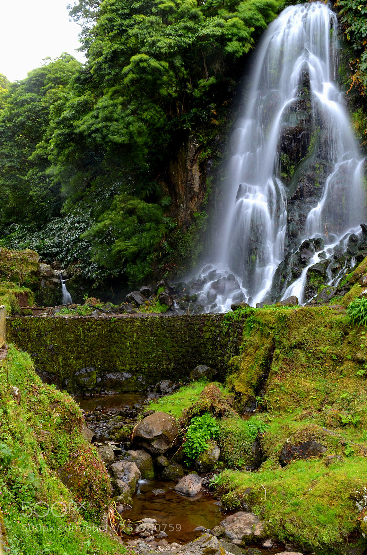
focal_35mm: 39
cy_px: 278
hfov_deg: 34.0
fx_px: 599
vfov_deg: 49.7
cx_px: 184
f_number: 20
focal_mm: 26
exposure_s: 1/1.3
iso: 100
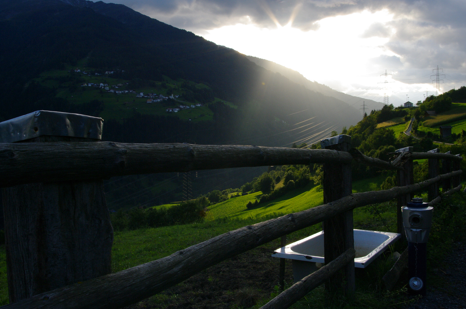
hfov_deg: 49.6
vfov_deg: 34.1
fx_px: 504
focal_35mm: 39
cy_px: 147
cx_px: 235
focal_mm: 24
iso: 400
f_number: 18
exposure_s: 1/60
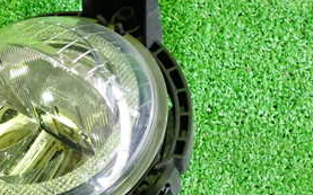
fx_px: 588
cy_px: 125
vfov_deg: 18.8
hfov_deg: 28.7
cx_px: 36
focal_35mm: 69
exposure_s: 1/30
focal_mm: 5.4
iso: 500
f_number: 2.3
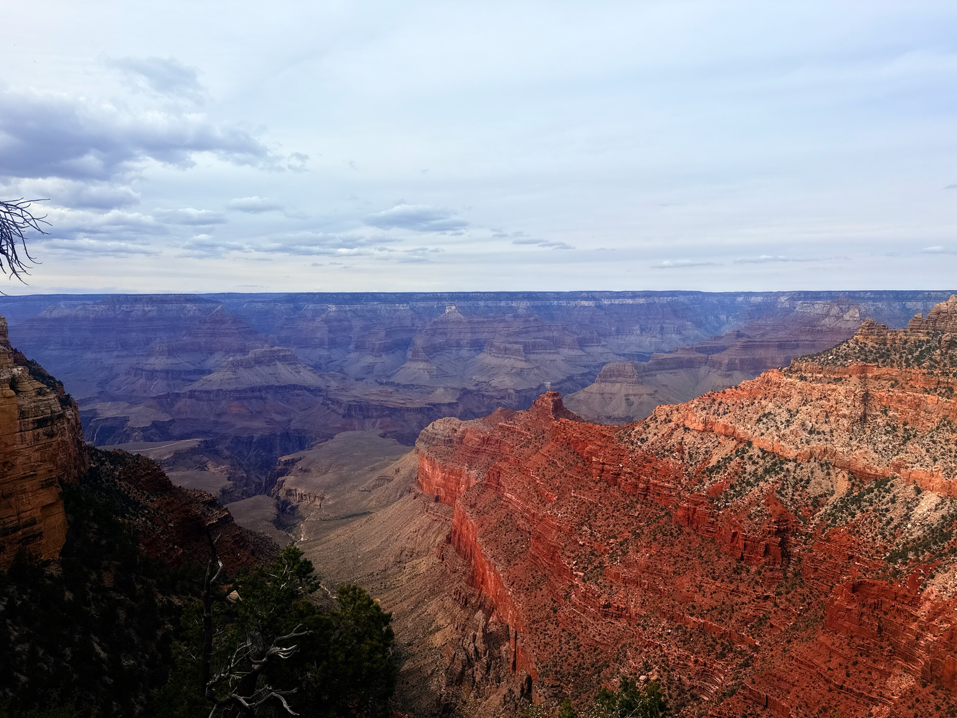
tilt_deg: -4.9
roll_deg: -0.2
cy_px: 359
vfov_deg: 56.8
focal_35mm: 24
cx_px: 478
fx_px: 664
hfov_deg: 71.6
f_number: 1.78
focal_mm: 6.76
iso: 80
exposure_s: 1/5319
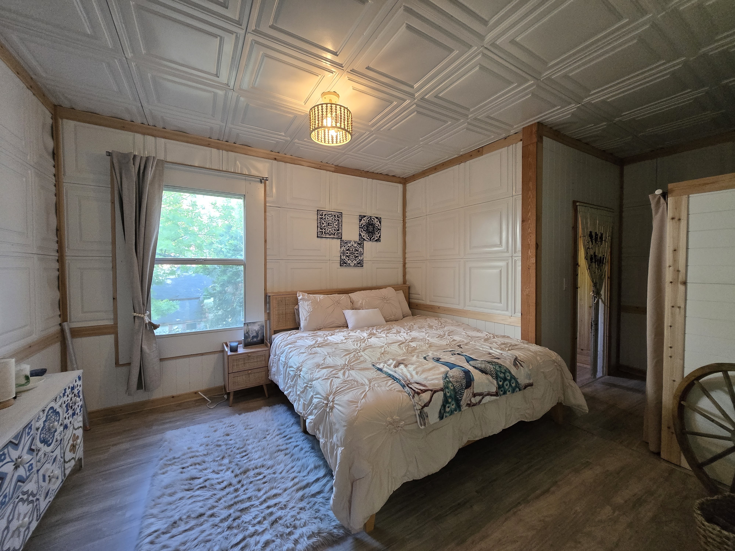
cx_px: 368
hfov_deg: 106.2
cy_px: 276
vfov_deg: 89.9
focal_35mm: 13
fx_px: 276
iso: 250
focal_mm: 1.7
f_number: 2.2
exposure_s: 1/60
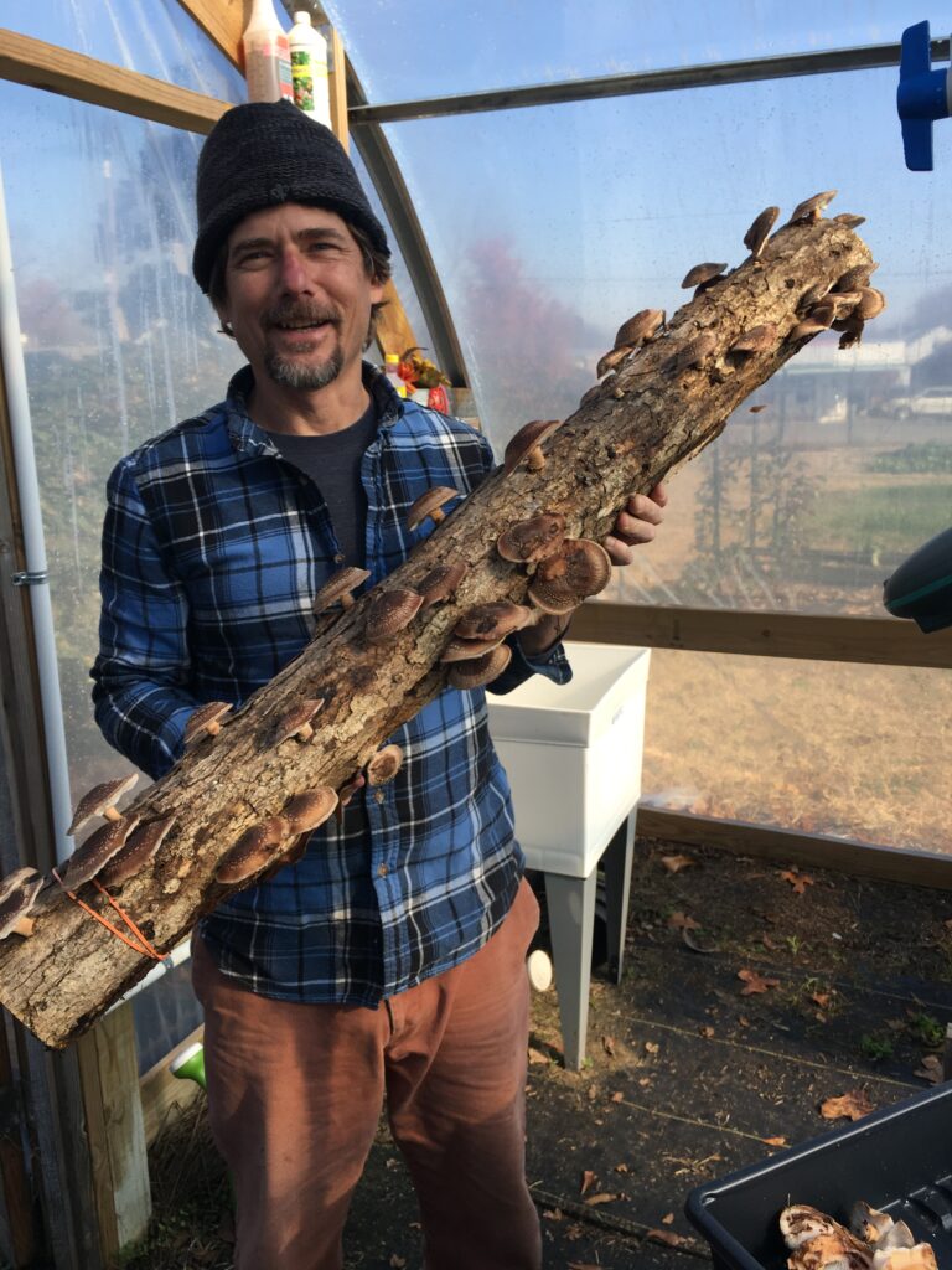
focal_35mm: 29
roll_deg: +1.6
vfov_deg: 61.7
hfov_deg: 48.2
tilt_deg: -13.2
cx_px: 476
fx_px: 1063
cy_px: 635
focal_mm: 4.15
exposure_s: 1/668
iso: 25
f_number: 2.2
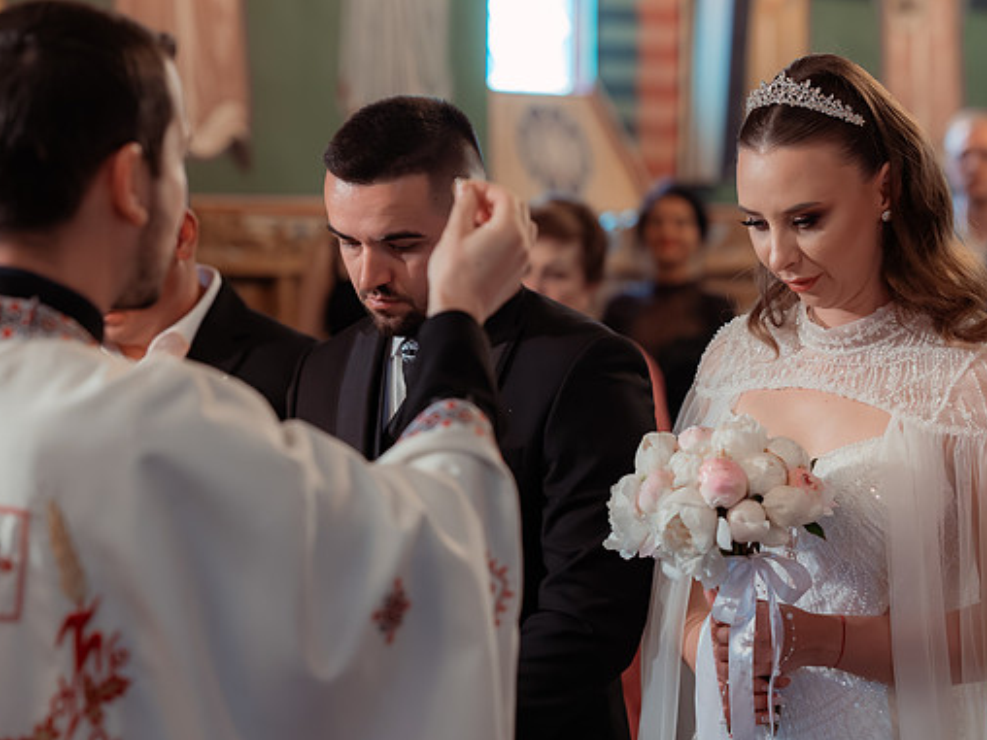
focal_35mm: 107
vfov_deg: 13.8
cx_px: 587
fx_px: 3051
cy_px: 331
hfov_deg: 18.4
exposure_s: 1/250
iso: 3200
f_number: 2.8
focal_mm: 85
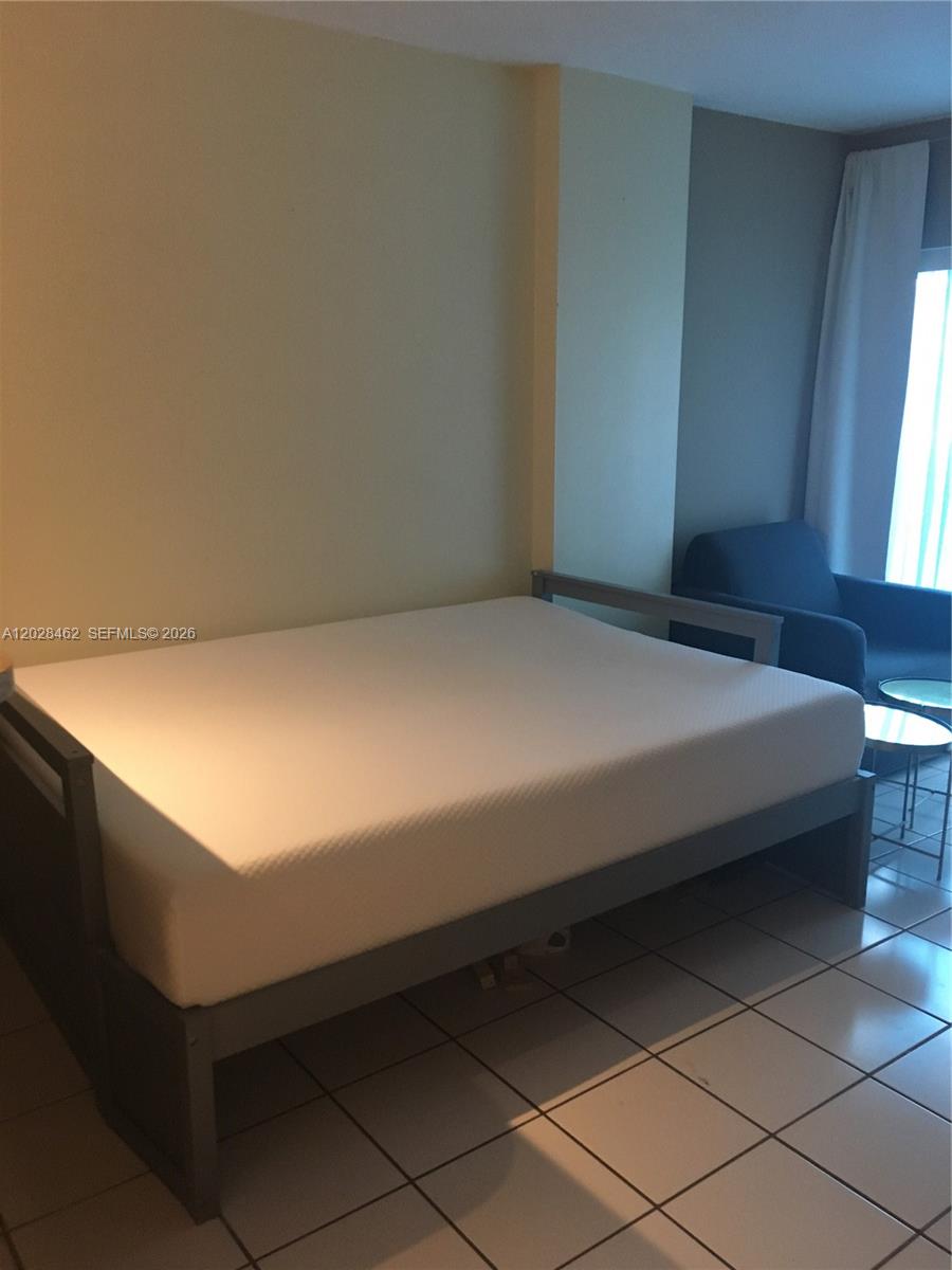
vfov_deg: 61.7
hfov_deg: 48.2
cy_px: 635
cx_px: 476
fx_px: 1063
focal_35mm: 29
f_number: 2.2
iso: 200
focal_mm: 4.15
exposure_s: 1/24
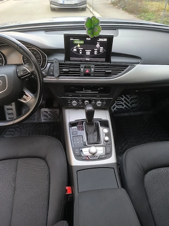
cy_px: 113
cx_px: 84
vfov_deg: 73.9
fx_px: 150
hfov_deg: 58.9
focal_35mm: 23
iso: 500
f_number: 1.65
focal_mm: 6.14
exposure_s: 1/50.3
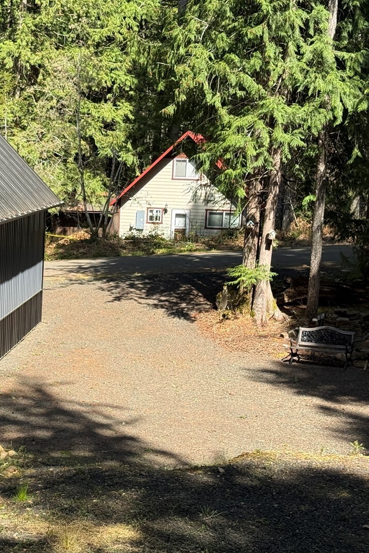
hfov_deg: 17.7
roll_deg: -1.2
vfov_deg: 27.0
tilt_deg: -7.0
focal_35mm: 75
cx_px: -18
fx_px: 1153
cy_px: 309
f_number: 1.78
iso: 64
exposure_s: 1/1429
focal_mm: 6.76
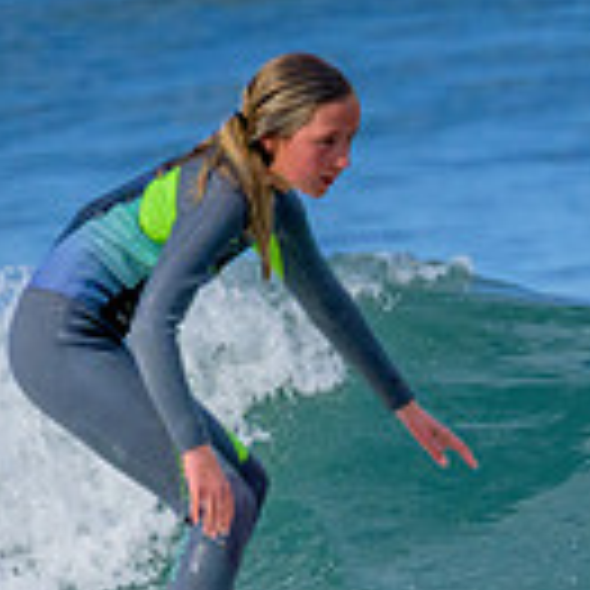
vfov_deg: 0.6
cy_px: 633
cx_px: 707
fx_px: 57946
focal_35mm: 3005
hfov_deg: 0.6
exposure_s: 1/1250
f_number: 11
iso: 2800
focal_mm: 800
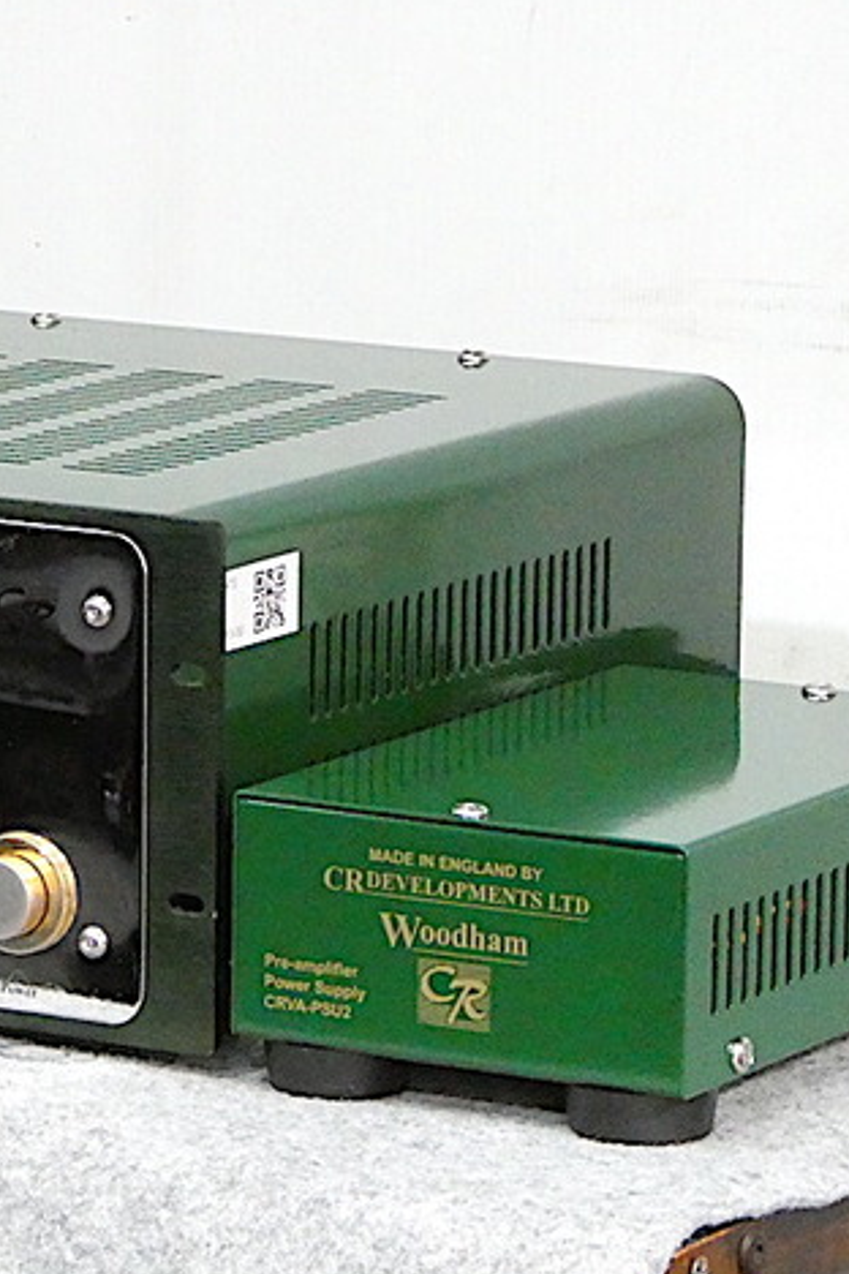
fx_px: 7994
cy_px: 531
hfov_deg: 6.0
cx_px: -152
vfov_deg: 9.1
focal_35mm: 226
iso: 1600
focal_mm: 19
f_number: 5.1
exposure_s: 1/60
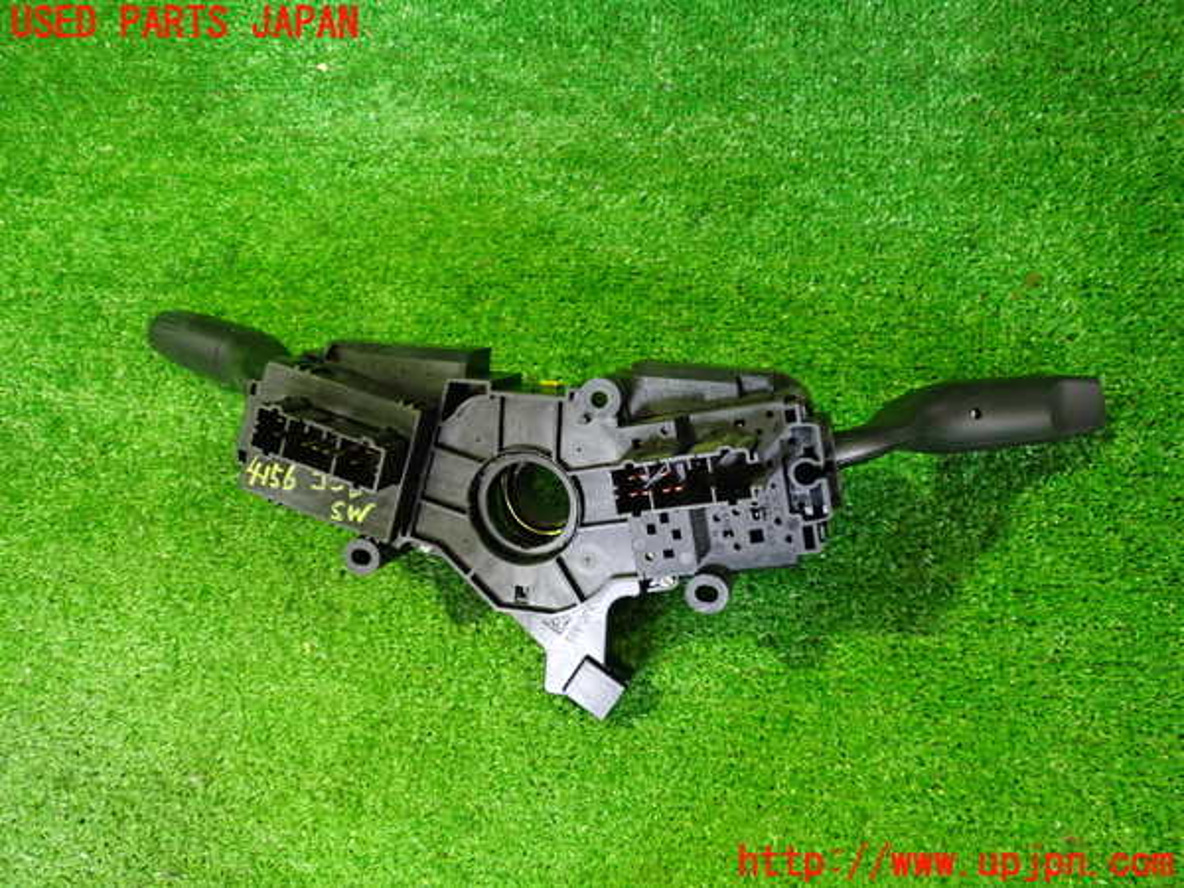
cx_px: 592
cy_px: 444
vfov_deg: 46.8
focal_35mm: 30
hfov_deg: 60.0
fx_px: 1026
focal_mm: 5.4
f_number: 2.3
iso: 800
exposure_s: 1/25
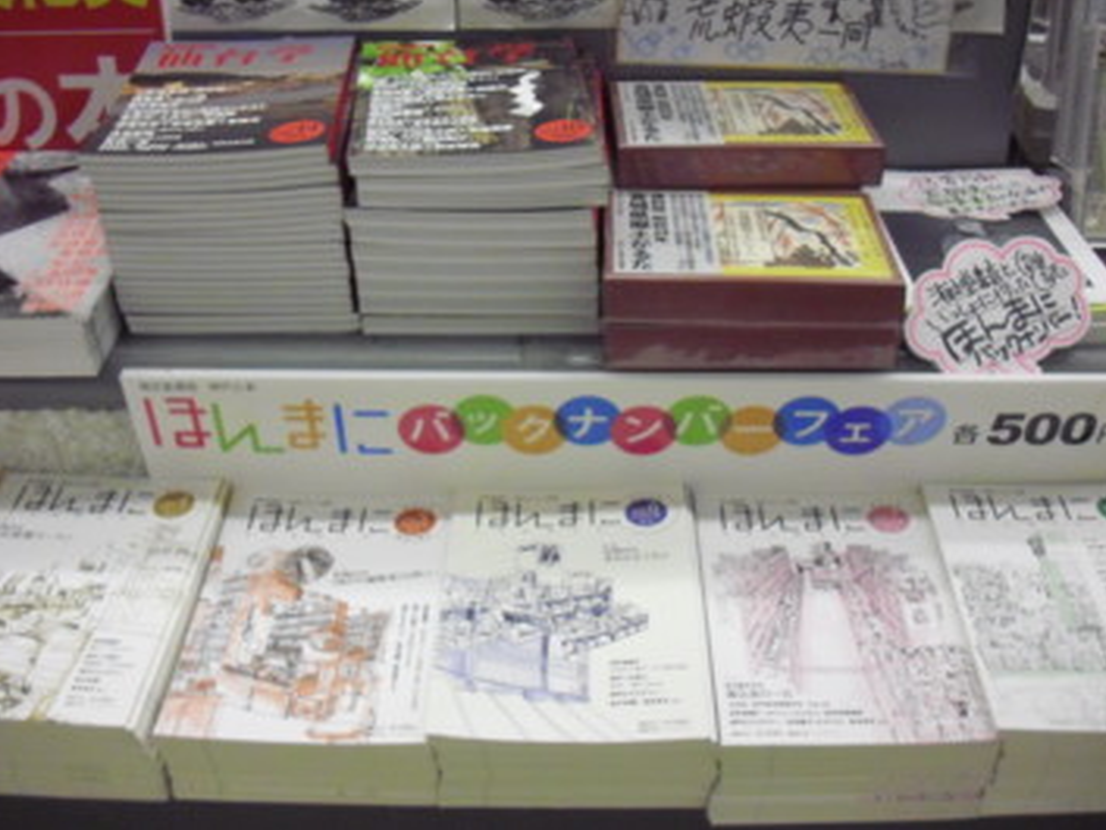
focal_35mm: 43
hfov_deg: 43.8
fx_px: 1374
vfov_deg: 33.6
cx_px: 548
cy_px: 363
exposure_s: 1/100
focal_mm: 6.2
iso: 400
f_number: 2.8
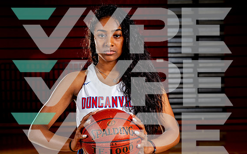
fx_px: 370
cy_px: 83
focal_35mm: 55
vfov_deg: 23.5
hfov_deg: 36.9
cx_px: 123
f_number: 5.6
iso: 100
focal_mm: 53
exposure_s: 1/125
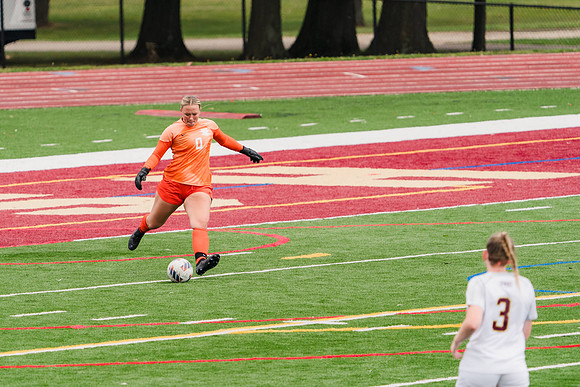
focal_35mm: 472
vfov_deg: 2.9
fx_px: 7601
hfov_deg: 4.4
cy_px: 155
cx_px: 233
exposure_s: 1/1600
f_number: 6.3
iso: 800
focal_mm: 394
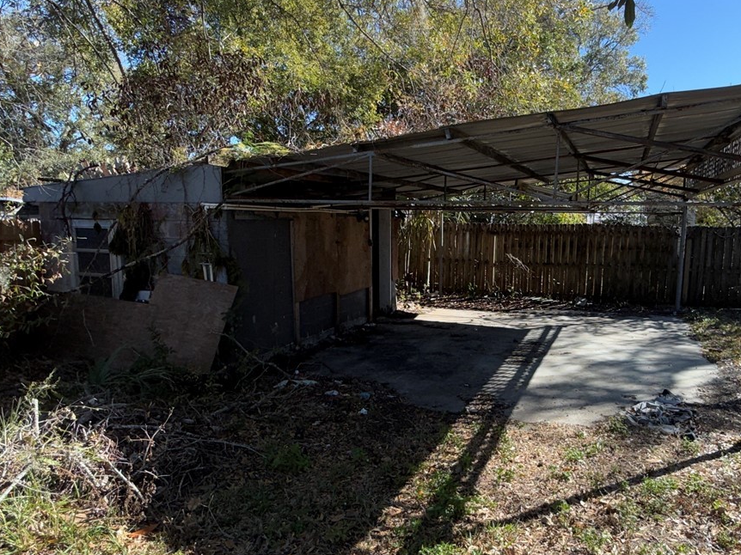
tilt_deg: -8.2
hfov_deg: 66.7
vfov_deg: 53.0
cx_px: 443
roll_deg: -0.2
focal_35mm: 26
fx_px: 556
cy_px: 300
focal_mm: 2.22
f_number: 2.2
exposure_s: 1/328
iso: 16
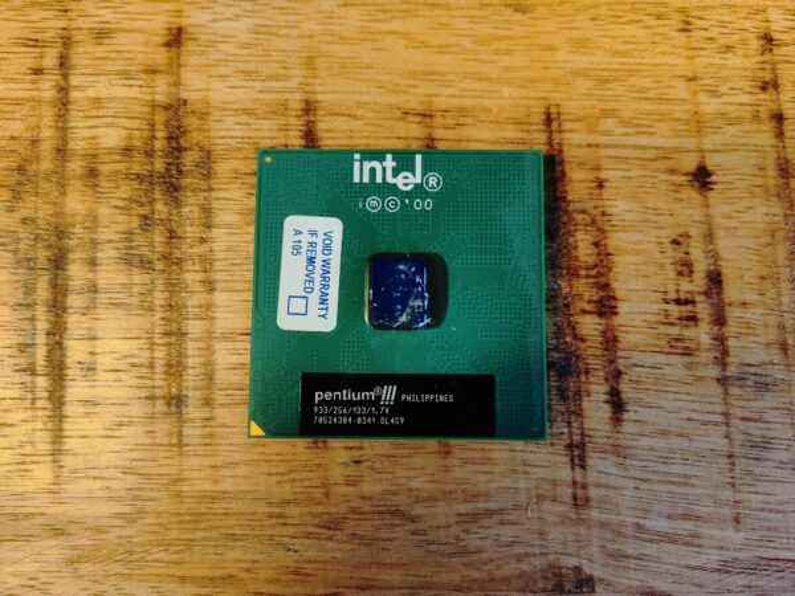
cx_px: 398
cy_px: 298
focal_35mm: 26
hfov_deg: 67.3
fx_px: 597
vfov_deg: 53.1
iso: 250
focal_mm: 4.81
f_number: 1.8
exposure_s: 1/100
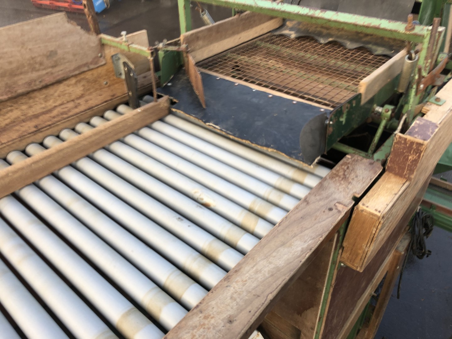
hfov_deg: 63.4
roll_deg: +3.1
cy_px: 170
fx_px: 366
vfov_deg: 49.7
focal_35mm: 28
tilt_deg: -38.2
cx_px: 226
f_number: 1.8
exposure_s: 1/100
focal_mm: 4
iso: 25
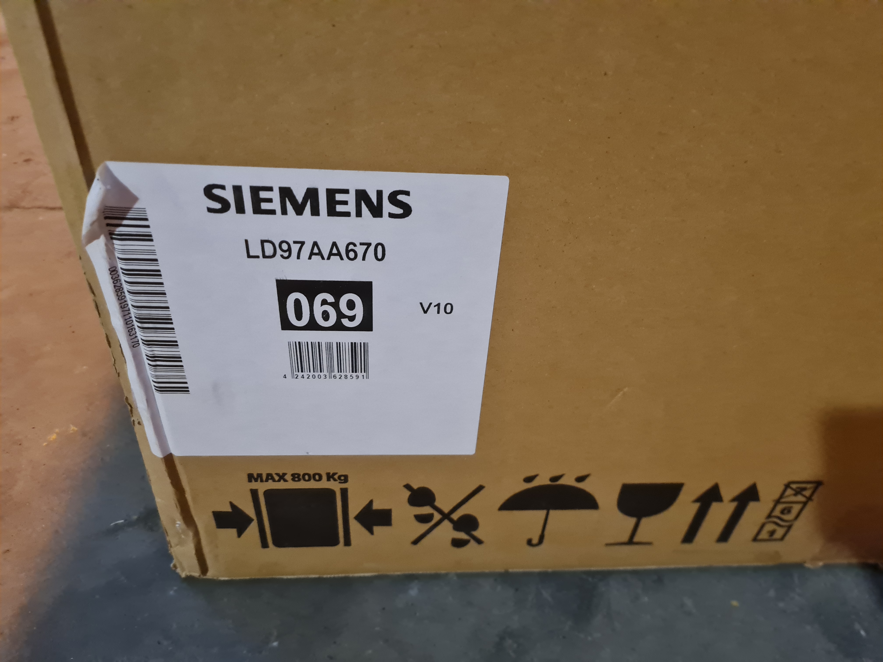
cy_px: 331
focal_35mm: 26
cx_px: 442
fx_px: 663
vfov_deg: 53.1
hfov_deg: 67.3
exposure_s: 1/33
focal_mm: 5.4
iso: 640
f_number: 1.8
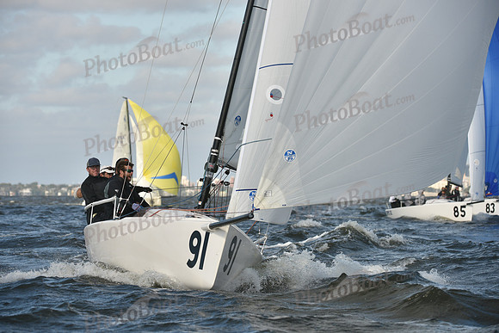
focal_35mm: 210
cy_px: 166
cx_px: 250
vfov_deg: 6.5
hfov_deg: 9.8
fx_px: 2911
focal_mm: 210
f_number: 6.3
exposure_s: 1/1250
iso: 250
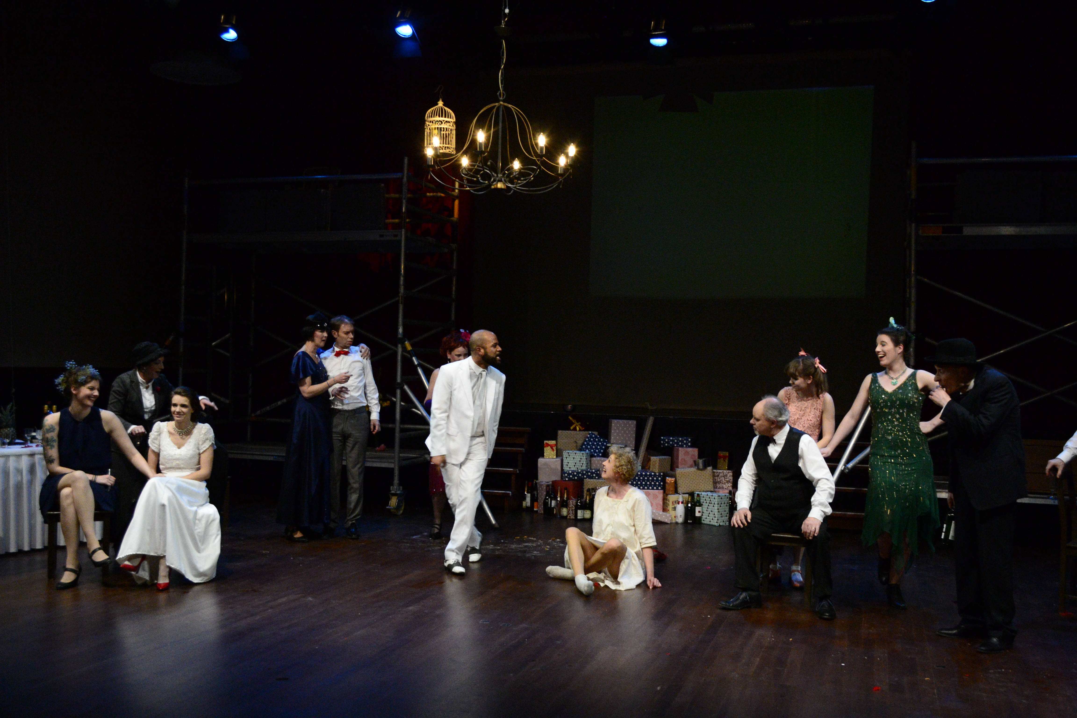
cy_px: 359
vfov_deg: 36.9
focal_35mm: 36
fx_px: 1077
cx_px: 538
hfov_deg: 53.1
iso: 3200
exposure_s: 1/60
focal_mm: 24
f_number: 5.6
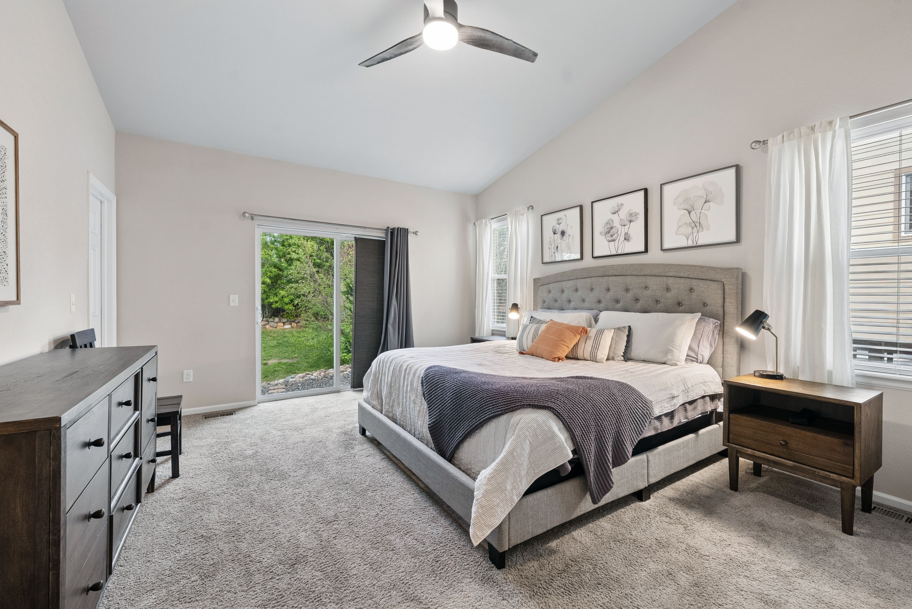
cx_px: 456
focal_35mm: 15
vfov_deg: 77.4
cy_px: 304
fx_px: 380
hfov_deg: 100.4
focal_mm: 15
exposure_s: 1/40
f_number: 8
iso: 800
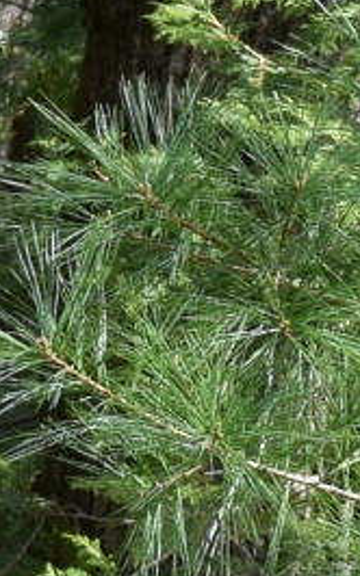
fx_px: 7869
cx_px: 197
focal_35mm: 501
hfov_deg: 2.6
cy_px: -563
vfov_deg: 4.1
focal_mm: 29
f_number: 8
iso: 280
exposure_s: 1/250
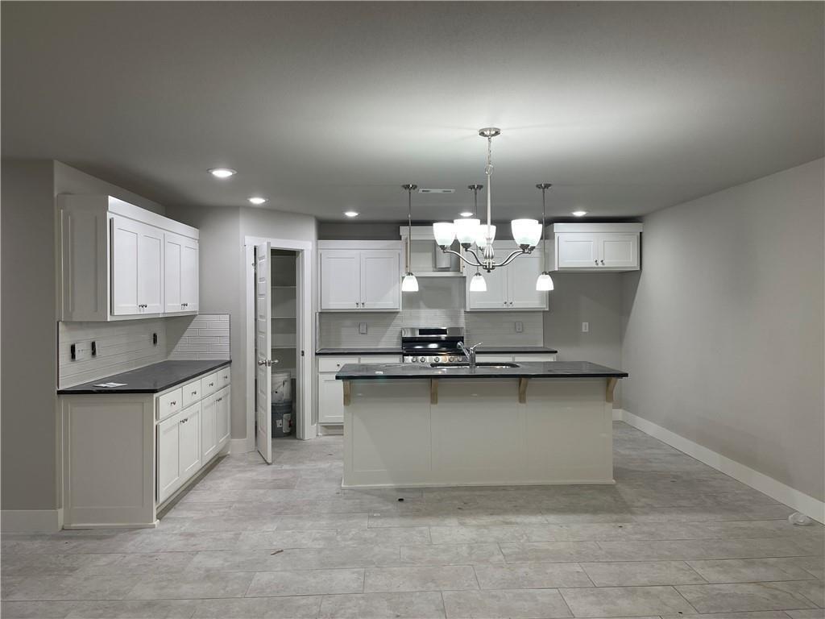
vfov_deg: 53.1
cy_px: 310
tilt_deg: +0.6
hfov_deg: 67.3
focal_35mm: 26
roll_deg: +0.2
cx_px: 412
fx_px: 620
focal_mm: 5.1
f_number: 1.6
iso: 80
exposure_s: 1/120
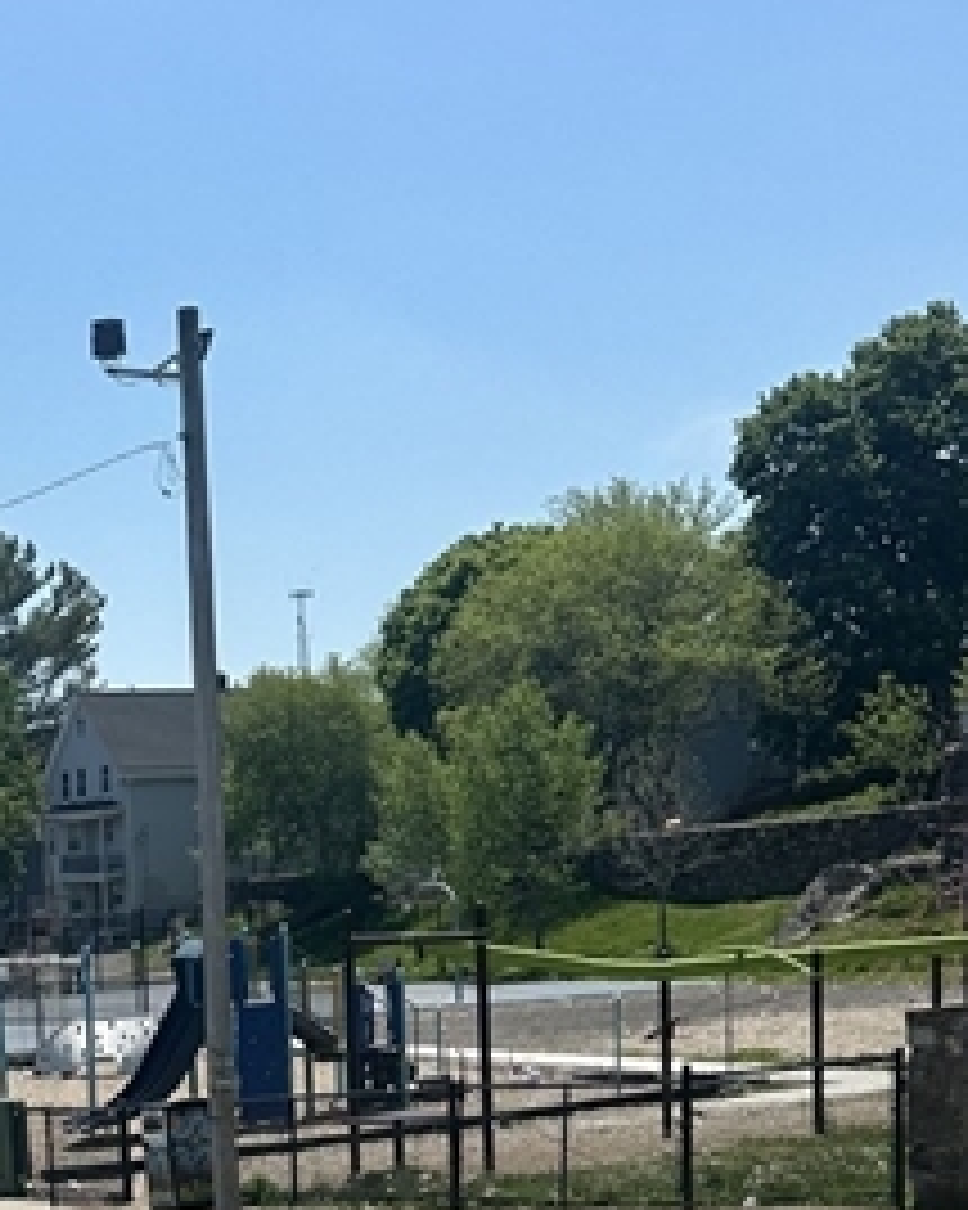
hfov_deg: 22.2
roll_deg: +0.7
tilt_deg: -14.3
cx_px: 72
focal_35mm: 67
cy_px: 1255
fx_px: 2401
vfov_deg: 26.5
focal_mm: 6.86
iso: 80
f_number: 1.78
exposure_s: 1/6623
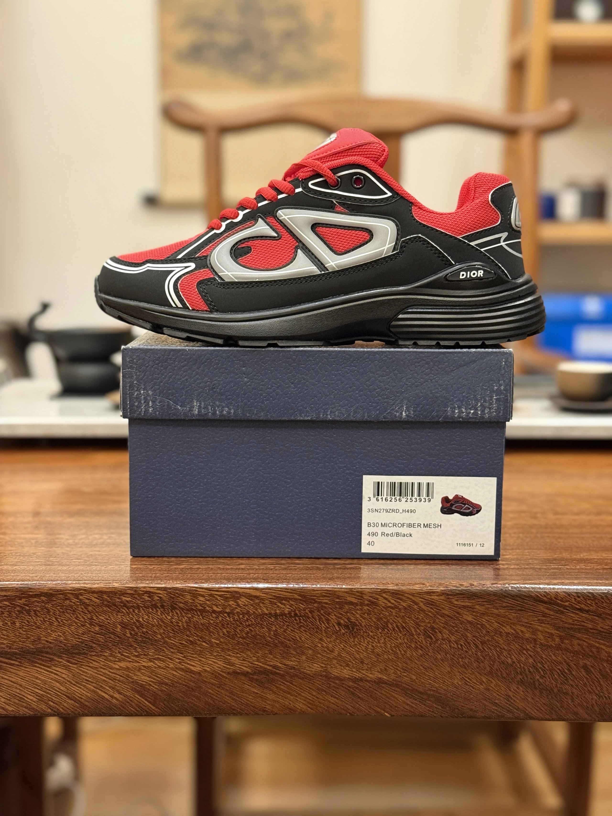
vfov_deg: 39.7
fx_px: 1131
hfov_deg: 30.3
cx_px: 306
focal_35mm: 48
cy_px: 408
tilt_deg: -8.9
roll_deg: -0.9
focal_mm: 6.76
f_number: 1.78
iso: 320
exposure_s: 1/40
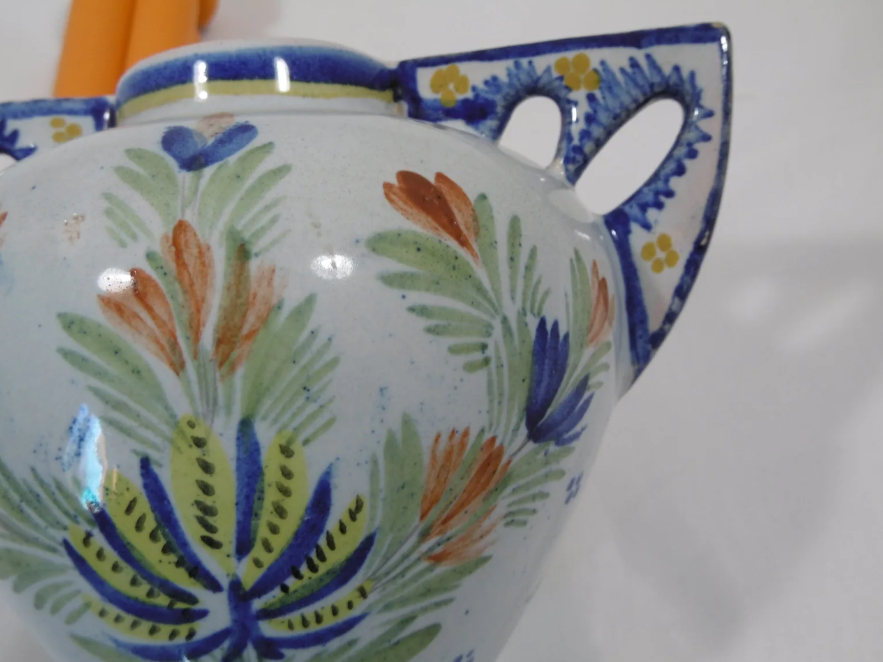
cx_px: 438
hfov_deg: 42.1
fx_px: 1148
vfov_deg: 32.2
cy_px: 323
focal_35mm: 45
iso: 100
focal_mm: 7.7
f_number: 3.8
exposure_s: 1/25
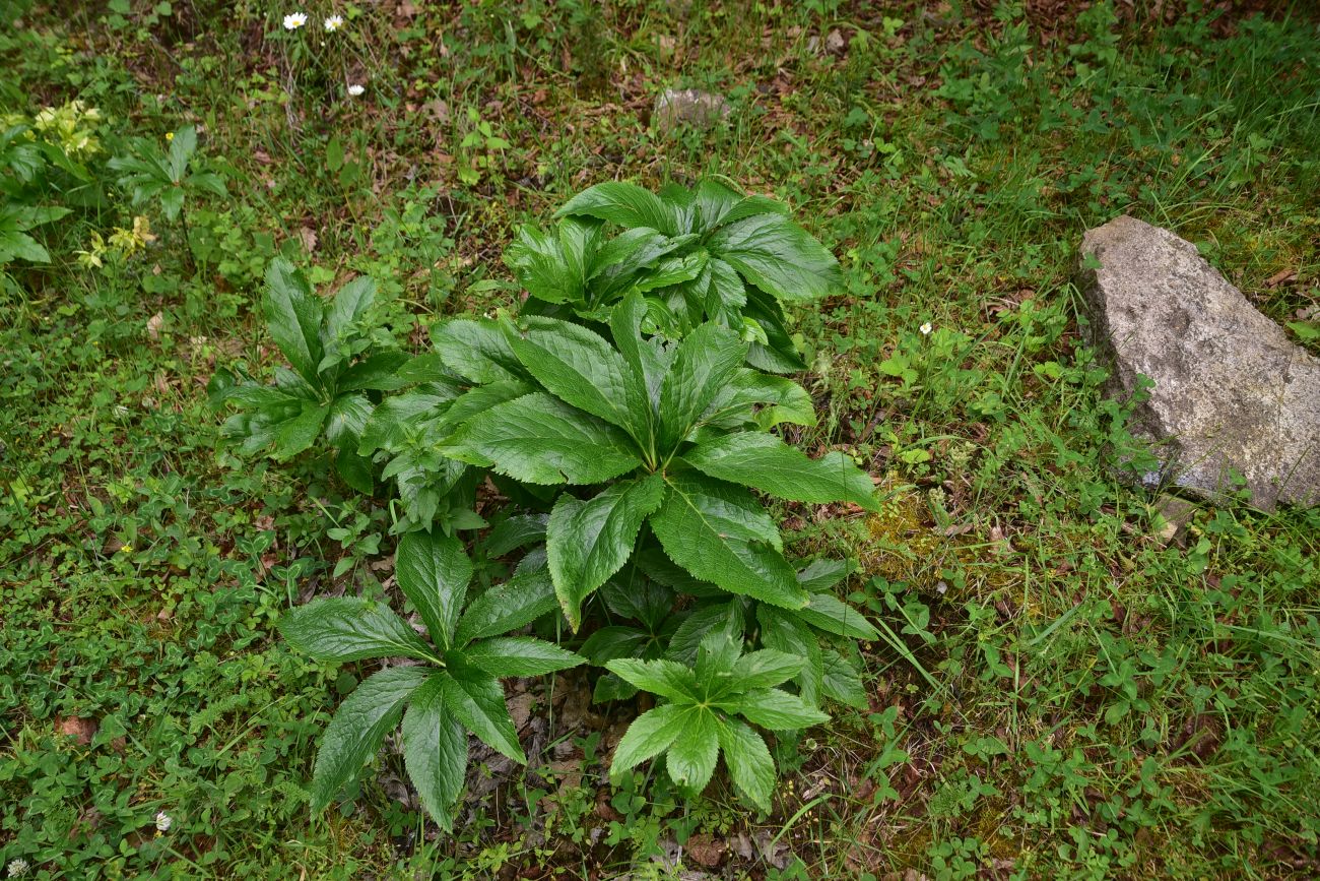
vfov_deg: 27.0
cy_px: 440
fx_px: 1833
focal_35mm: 50
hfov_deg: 39.6
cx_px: 660
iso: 250
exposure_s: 1/125
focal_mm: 50
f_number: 6.3
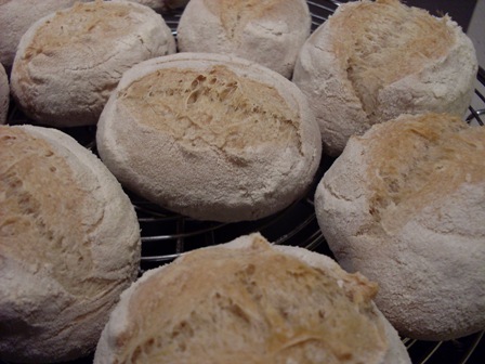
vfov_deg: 37.7
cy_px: 182
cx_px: 242
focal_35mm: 38
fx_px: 532
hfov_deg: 49.0
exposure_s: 1/45
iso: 100
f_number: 2.8
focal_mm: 6.3
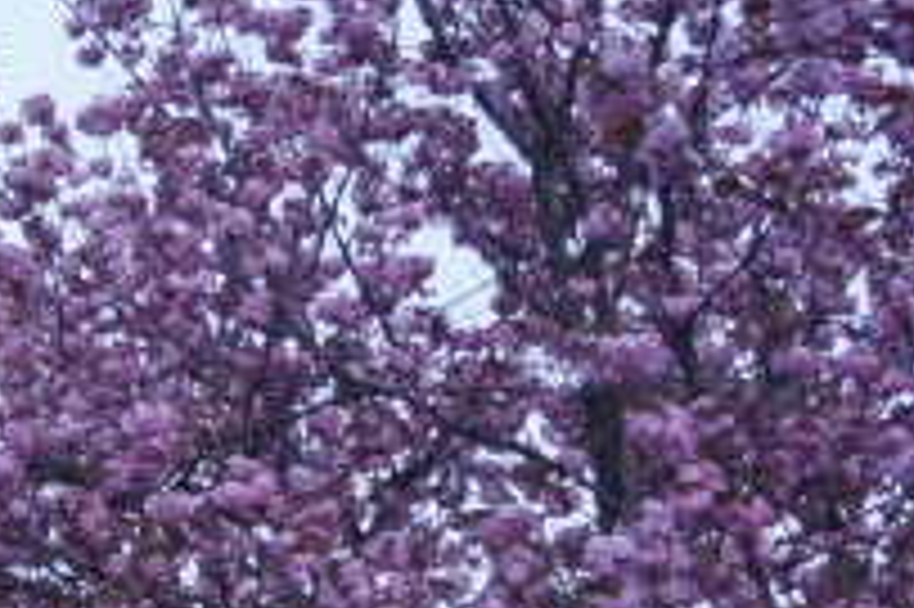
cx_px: -1013
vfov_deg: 9.1
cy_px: 869
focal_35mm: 148
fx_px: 3754
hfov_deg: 12.1
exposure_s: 1/160
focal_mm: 20
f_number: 4
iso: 1000
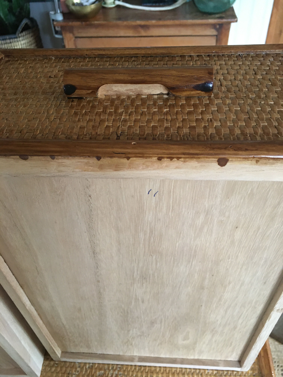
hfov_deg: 48.2
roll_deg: +2.9
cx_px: 142
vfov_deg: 61.7
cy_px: 188
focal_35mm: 29
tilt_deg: -43.8
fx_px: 316
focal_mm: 4.15
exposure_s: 1/33
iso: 200
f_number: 2.2
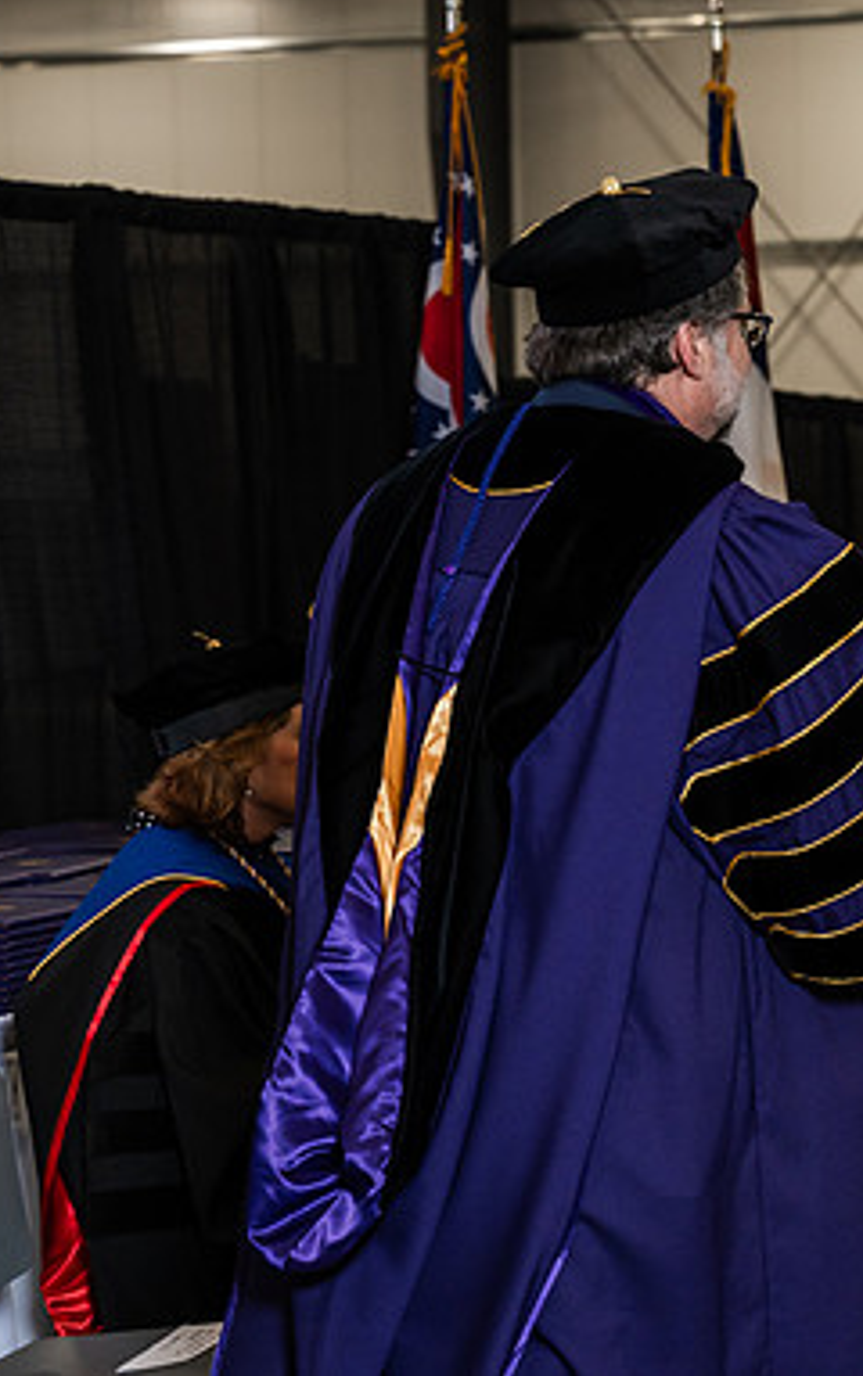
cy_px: 684
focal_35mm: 108
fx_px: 4057
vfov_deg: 19.3
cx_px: 874
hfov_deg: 12.0
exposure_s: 1/200
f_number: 5
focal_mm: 70
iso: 1250
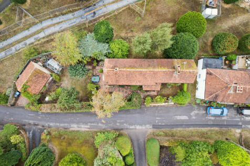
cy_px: 83
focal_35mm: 22
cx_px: 125
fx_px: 153
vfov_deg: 57.2
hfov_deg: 78.6
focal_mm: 8.4
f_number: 2.8
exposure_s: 1/180
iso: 100
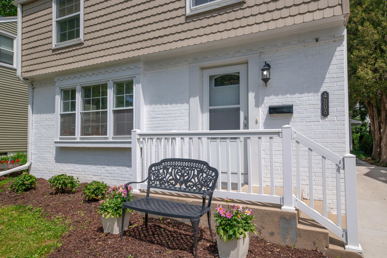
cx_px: 194
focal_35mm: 24
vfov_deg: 53.1
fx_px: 258
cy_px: 129
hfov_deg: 73.7
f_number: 9
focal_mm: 24
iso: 320
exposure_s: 1/1000
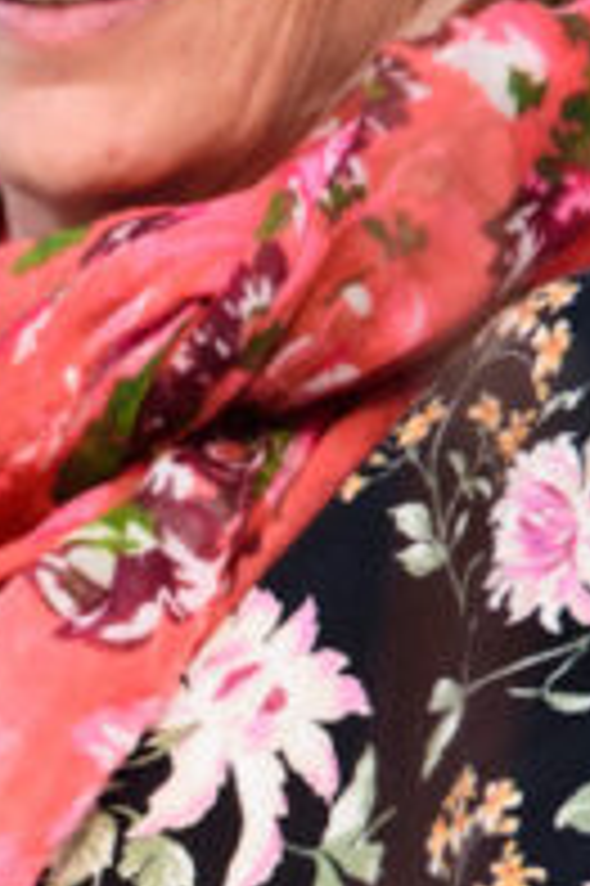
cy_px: 1012
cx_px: -250
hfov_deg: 3.4
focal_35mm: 403
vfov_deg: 5.1
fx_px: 9924
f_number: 2.8
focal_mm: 66
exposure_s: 1/1000
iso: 250
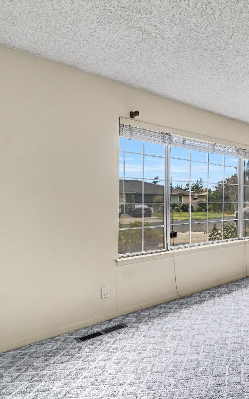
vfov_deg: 70.9
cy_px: 203
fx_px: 280
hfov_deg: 37.2
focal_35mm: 26
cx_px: 295
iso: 400
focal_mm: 11
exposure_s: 1/20
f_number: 8
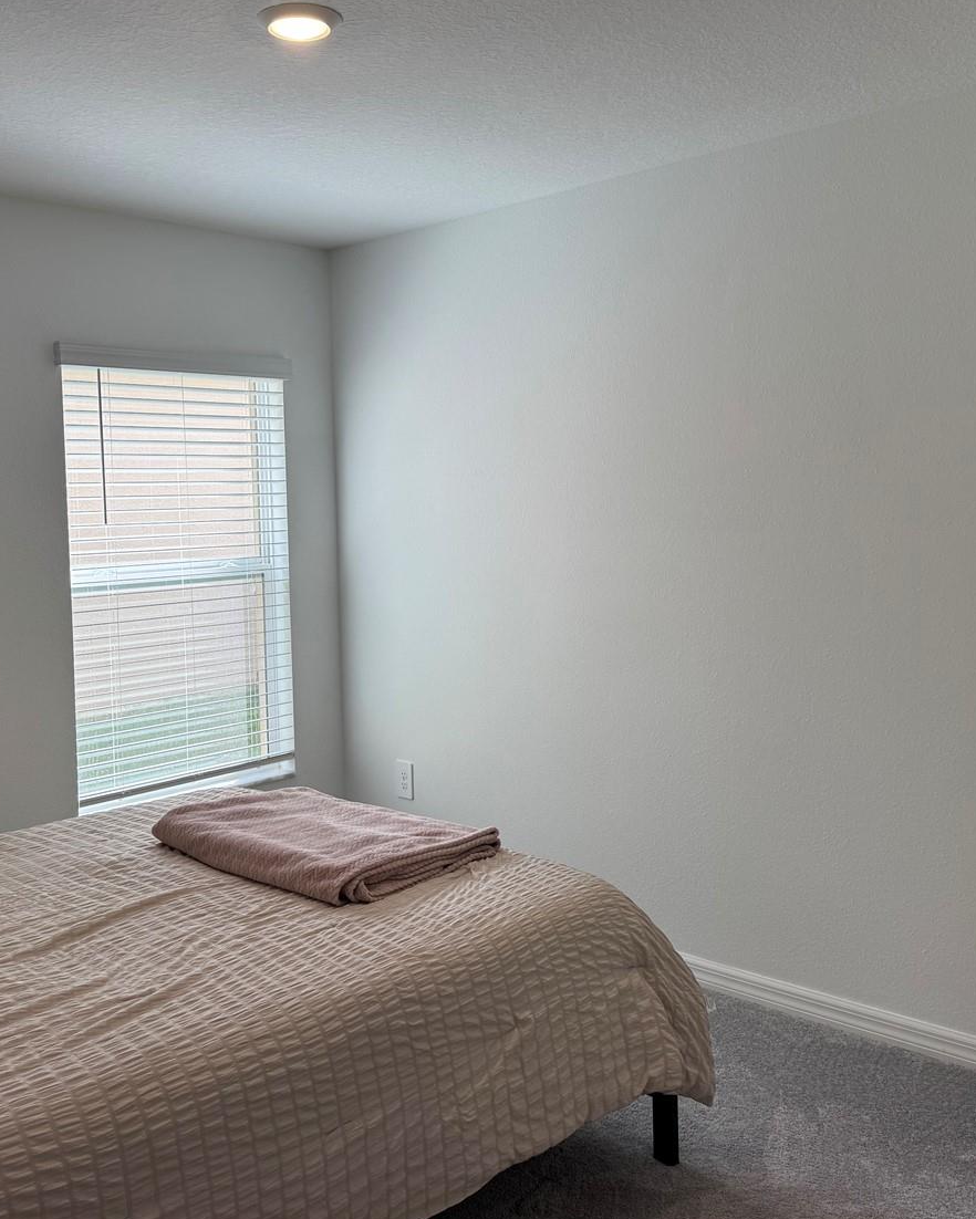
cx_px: 407
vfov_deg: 52.8
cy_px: 562
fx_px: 1227
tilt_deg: -2.7
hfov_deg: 43.2
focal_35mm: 34
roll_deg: +1.8
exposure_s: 1/237
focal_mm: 6.76
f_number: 1.78
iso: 80
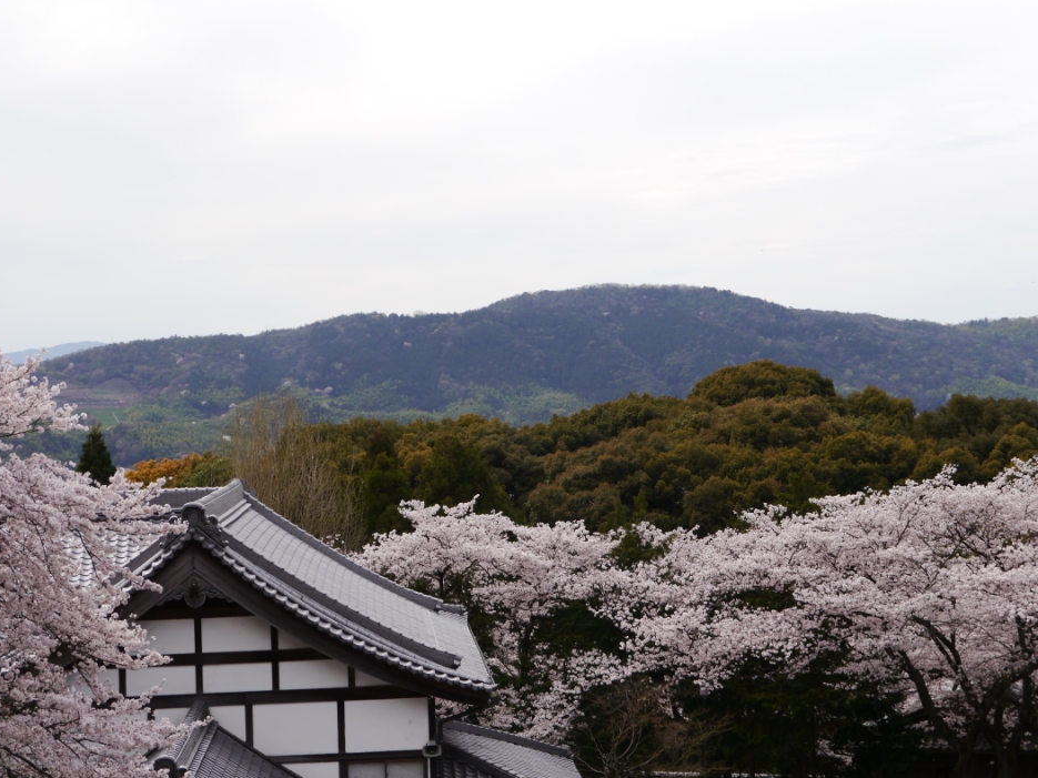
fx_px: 2758
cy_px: 362
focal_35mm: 92
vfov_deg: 16.1
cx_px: 523
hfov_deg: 21.3
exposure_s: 1/320
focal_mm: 42
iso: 160
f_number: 8
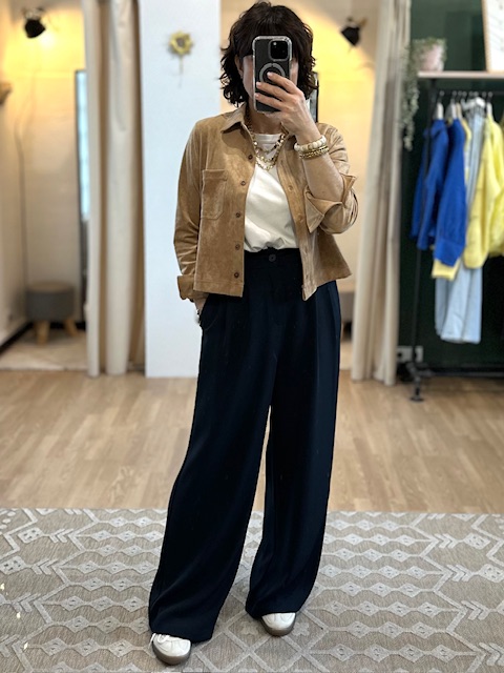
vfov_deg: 71.6
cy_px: 336
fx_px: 466
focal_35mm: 24
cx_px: 252
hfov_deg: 56.8
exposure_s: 1/74
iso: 250
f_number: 1.78
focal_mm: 6.86
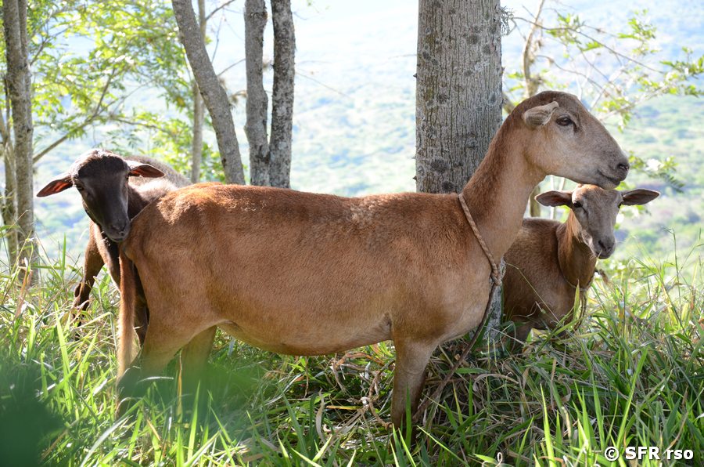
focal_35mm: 75
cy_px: 234
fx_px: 1464
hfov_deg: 27.0
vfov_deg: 18.1
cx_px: 352
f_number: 5
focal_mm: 50
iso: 400
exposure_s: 1/100
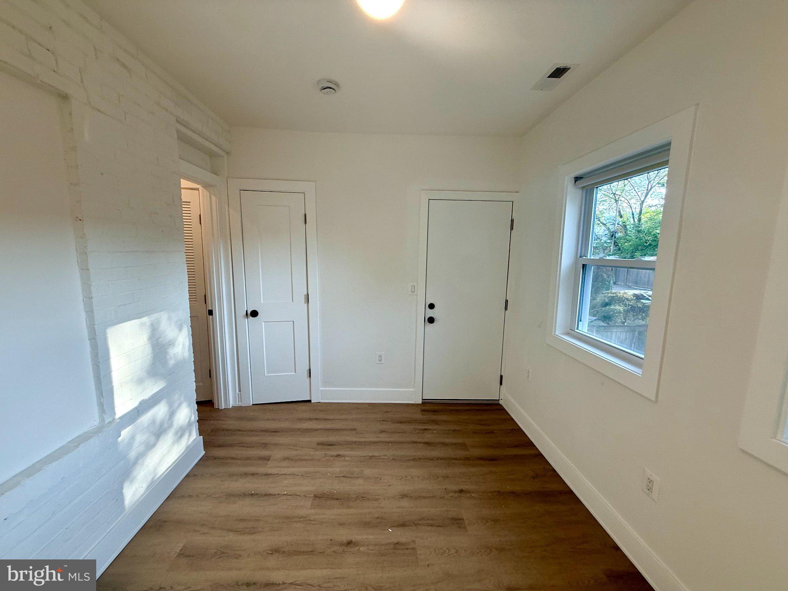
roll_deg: -0.4
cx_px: 394
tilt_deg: -5.7
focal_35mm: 14
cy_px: 296
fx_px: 319
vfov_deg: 85.7
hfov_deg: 102.1
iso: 50
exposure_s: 1/99
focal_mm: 2.22
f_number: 2.2
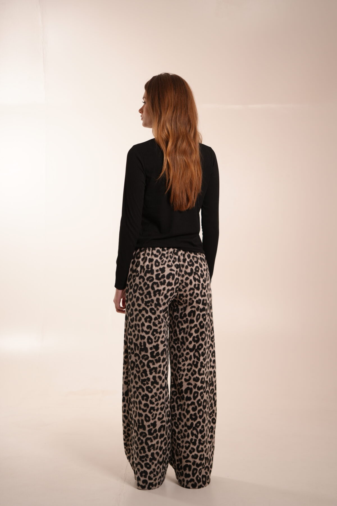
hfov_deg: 27.0
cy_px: 253
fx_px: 702
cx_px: 168
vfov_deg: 39.6
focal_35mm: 50
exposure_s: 1/125
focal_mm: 50
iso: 400
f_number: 2.8
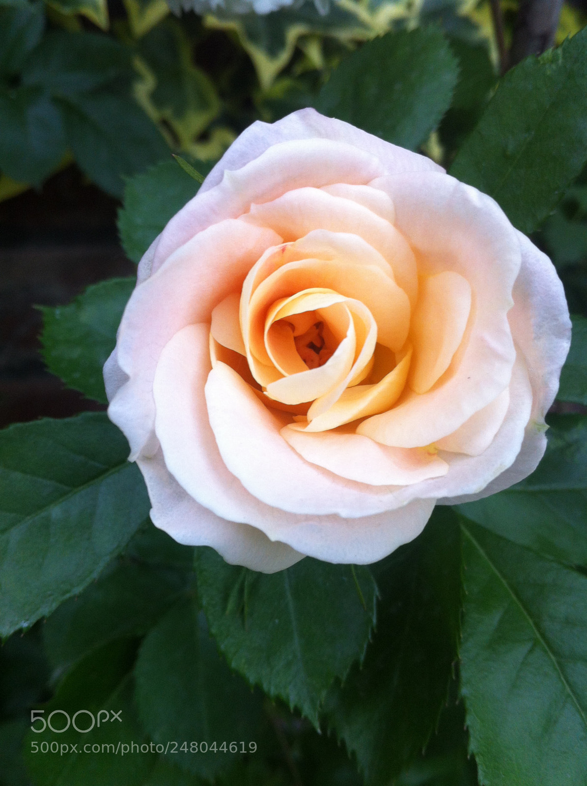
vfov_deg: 52.7
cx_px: 294
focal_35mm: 35
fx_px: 793
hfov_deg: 40.6
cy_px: 393
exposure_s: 1/120
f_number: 2.8
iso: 80
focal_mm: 3.85
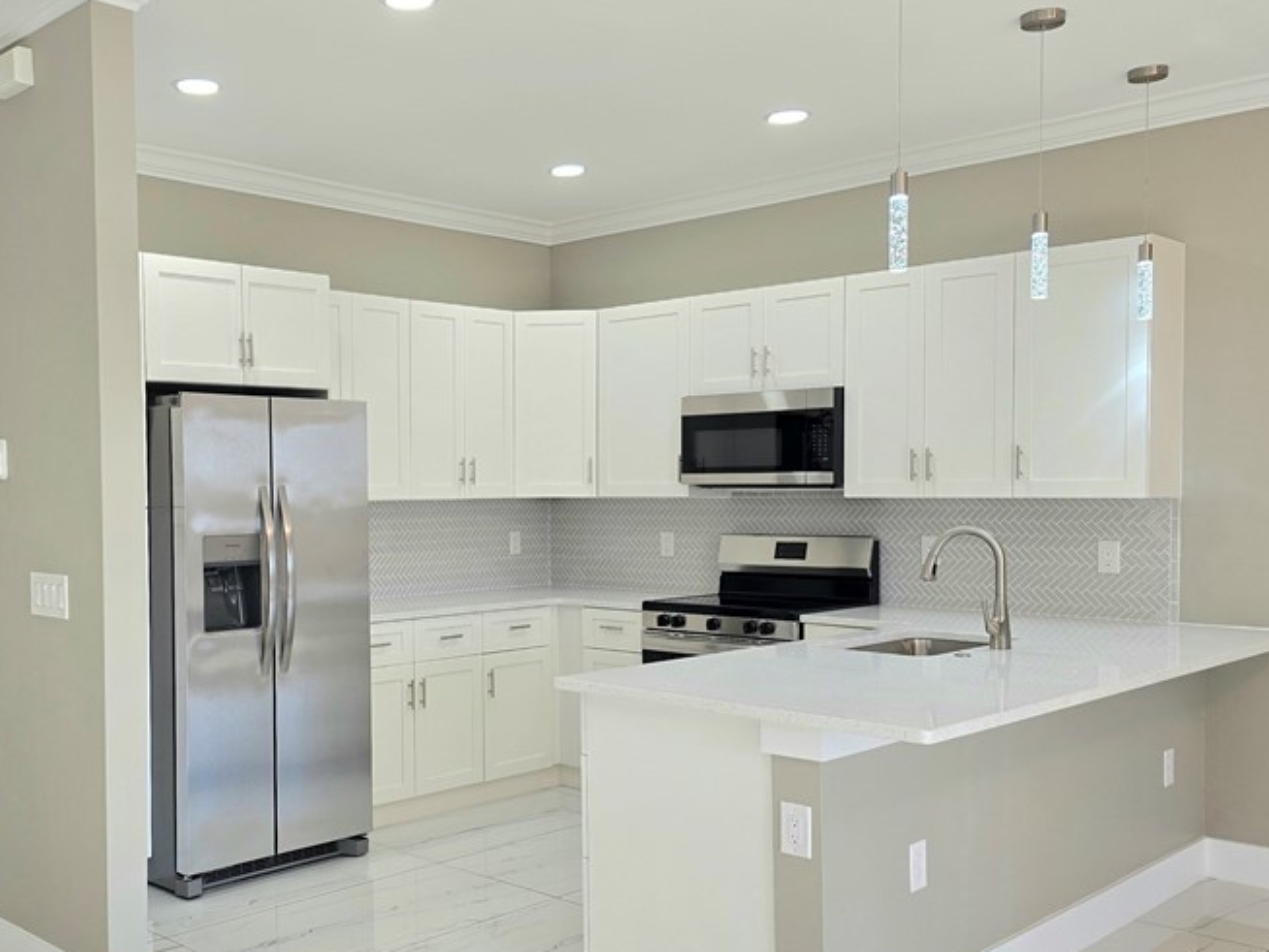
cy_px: 545
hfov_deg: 50.3
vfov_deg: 39.6
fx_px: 1320
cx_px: 409
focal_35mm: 36
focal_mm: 6.3
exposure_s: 1/120
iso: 80
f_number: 1.7
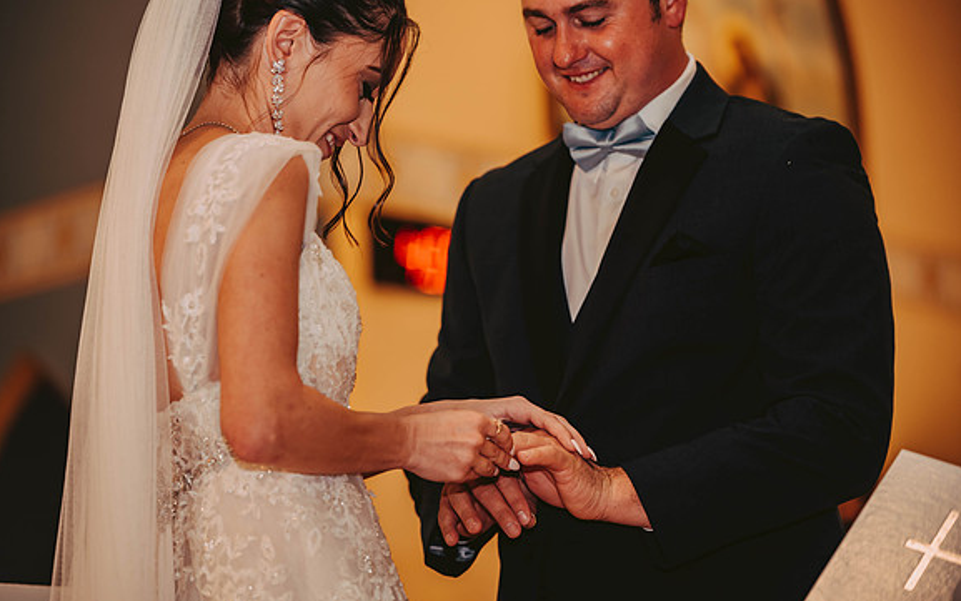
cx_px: 480
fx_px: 3275
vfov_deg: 10.5
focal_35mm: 125
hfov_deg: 16.7
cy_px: 296
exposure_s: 1/80
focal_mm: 122
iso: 800
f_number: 2.8
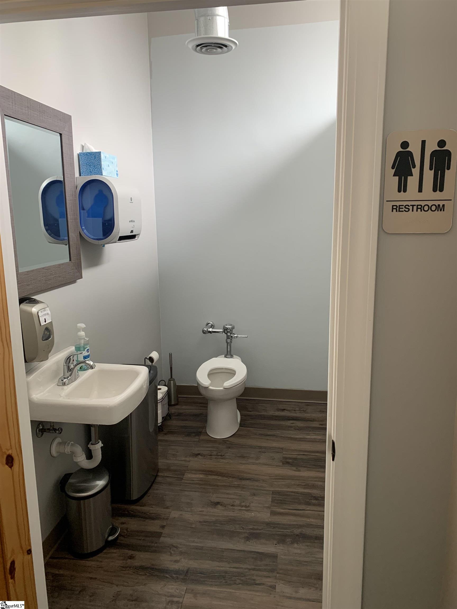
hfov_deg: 53.1
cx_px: 228
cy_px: 304
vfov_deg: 67.3
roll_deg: +0.6
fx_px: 458
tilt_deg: -10.8
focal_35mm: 26
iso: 100
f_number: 1.8
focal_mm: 4.25
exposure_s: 1/121
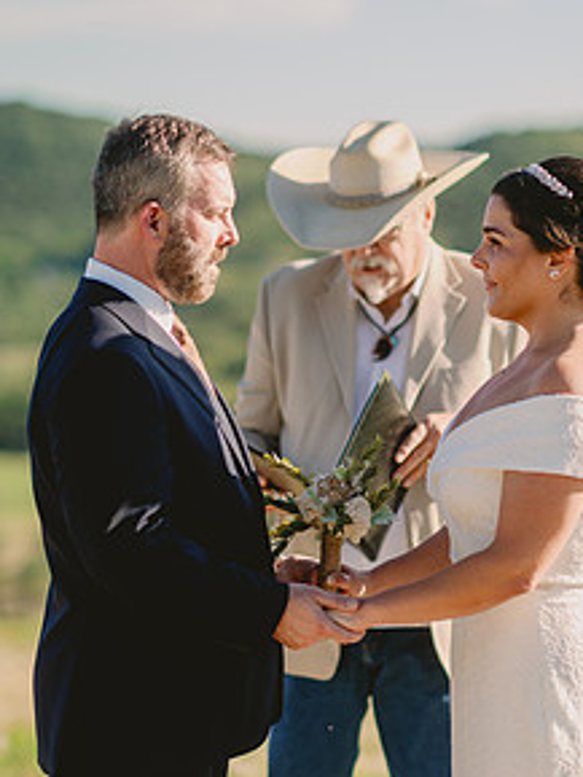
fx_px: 2850
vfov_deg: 15.5
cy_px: 468
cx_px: 359
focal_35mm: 127
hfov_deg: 11.7
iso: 50
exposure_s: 1/3200
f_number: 2
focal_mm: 85
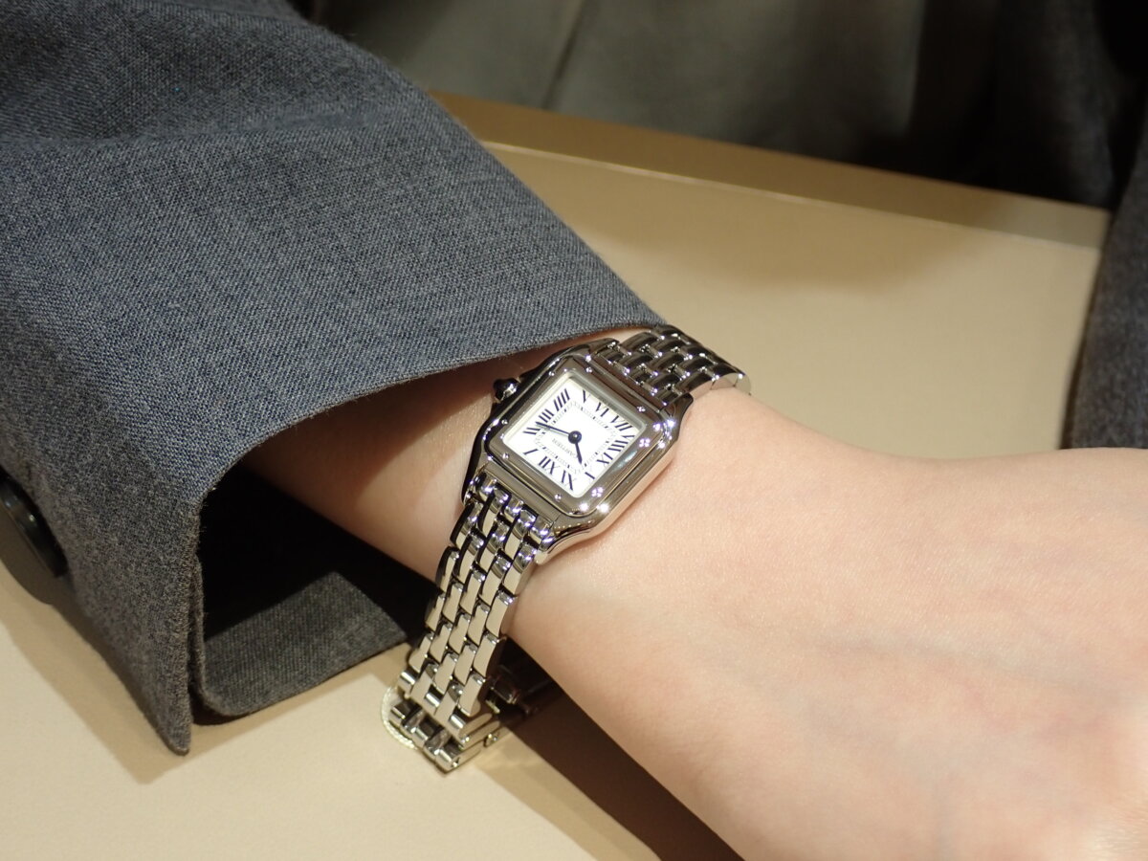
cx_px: 574
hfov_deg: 29.0
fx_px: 2222
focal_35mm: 67
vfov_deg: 21.9
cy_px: 430
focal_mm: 11.88
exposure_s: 1/60
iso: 200
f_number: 3.8
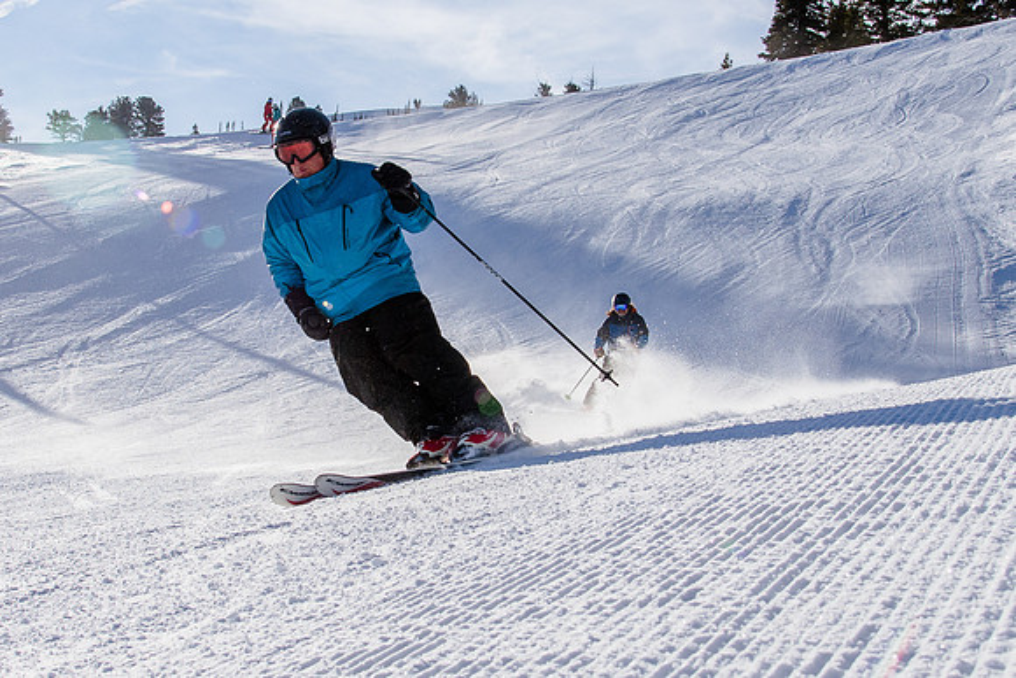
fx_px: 2117
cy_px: 349
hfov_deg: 26.9
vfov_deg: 18.2
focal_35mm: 75
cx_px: 394
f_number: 8
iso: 160
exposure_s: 1/1000
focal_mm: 28
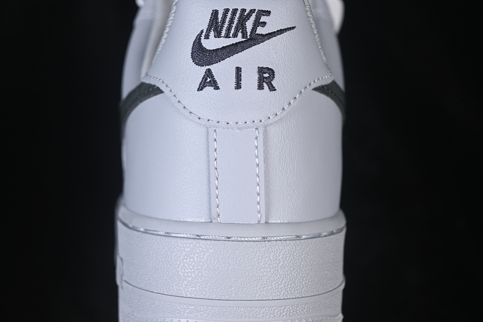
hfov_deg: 27.0
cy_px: 161
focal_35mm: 75
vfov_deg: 18.2
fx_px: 1006
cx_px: 242
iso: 160
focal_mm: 50
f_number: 7.1
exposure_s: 1/80
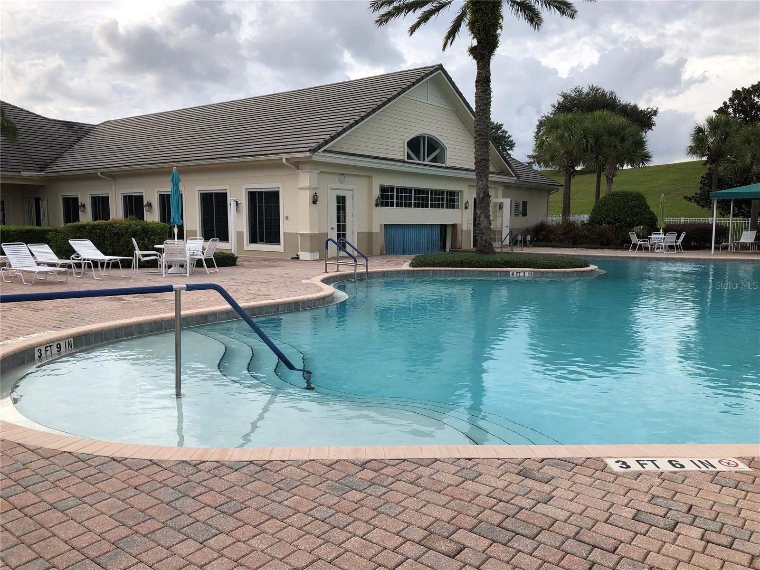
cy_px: 285
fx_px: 615
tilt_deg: -5.3
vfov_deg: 49.7
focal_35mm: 28
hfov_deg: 63.4
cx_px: 380
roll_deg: +1.9
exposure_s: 1/827
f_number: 1.8
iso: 20
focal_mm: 4
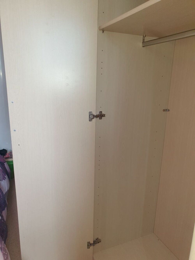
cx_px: 98
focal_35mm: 26
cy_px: 130
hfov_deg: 53.1
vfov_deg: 67.3
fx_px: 195
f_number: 2.4
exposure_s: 1/50
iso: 80
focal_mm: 4.3
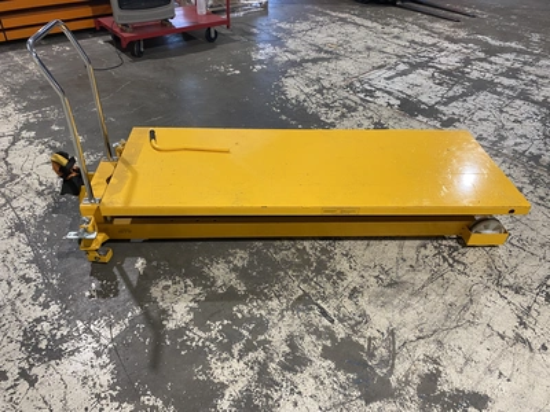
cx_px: 275
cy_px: 206
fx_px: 413
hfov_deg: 67.3
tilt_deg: -38.2
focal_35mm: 26
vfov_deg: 53.1
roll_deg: -2.4
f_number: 1.8
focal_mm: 4.25
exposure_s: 1/60
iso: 125
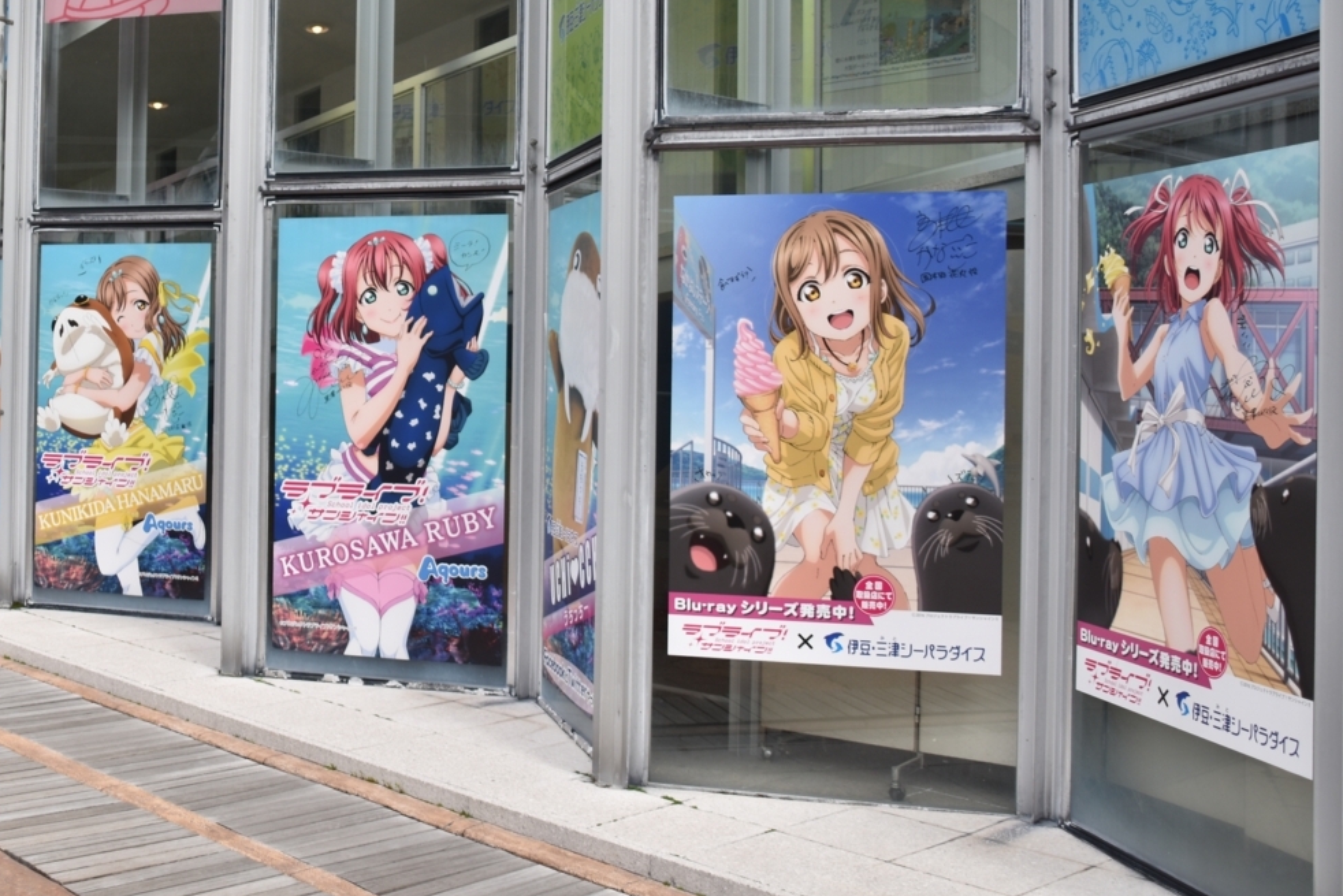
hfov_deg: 45.1
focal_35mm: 43
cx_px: 510
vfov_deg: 31.1
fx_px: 1604
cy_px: 348
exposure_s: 1/640
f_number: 4.5
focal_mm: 22
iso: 125
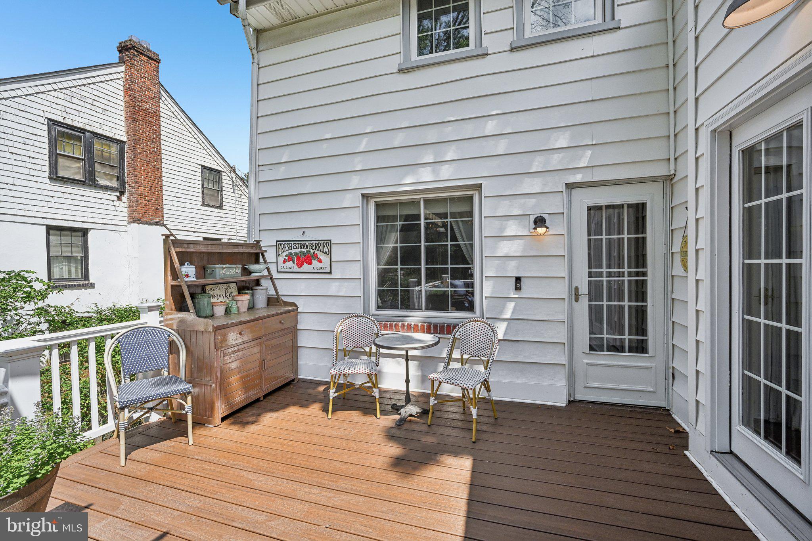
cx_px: 406
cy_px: 270
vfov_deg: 73.7
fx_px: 361
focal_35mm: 16
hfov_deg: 96.7
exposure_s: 1/1000
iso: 800
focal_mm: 16
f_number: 8
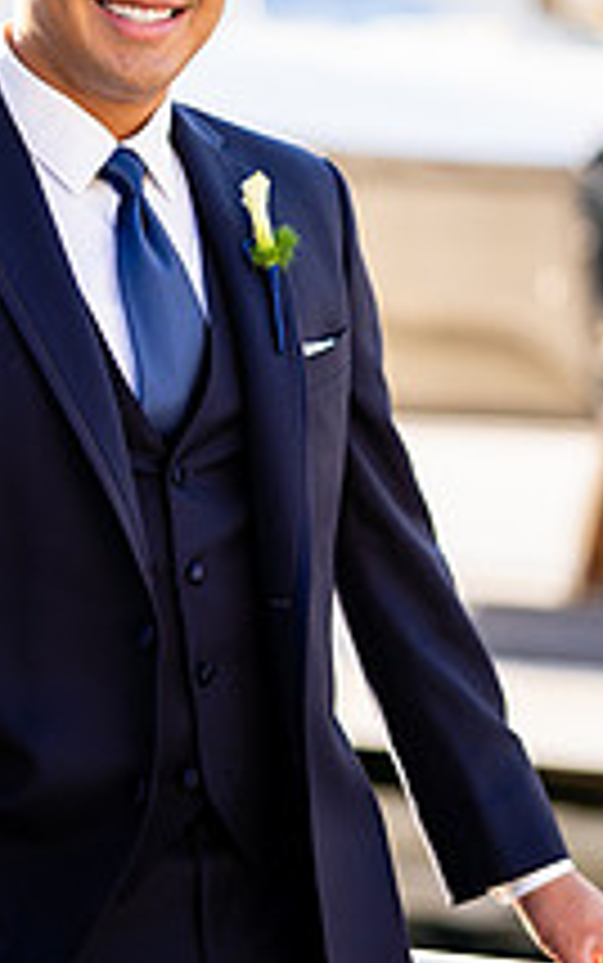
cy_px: 414
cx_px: 126
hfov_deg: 12.2
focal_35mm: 107
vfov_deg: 19.4
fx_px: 2810
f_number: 1.4
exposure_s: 1/1250
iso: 160
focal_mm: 50
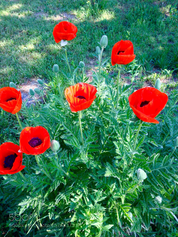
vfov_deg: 55.4
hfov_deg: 42.9
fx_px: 226
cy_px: 118
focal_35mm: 33
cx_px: 89
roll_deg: -3.0
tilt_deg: -32.4
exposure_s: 1/142
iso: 50
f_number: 2.4
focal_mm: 4.12
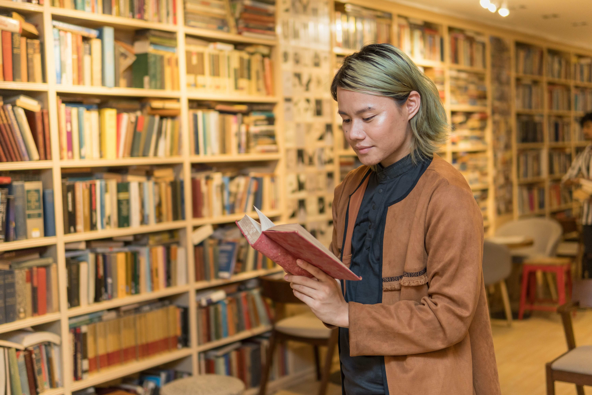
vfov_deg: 29.9
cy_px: 198
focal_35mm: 45
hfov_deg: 43.6
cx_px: 296
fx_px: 740
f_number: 1.4
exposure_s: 1/80
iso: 320
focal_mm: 30
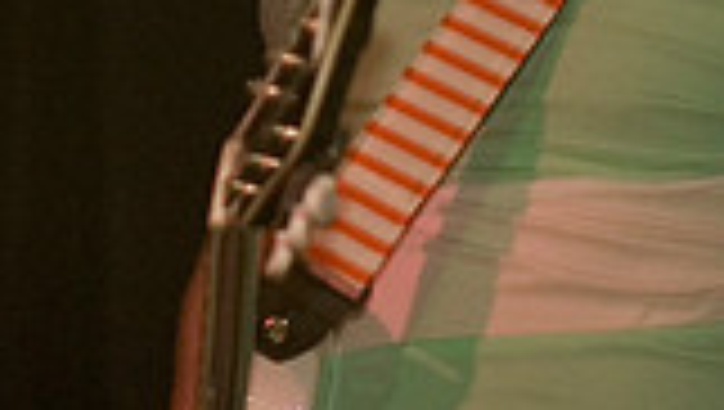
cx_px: -319
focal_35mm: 226
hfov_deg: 9.3
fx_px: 4344
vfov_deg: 5.4
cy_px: -9
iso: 800
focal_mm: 40
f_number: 2.8
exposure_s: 1/25
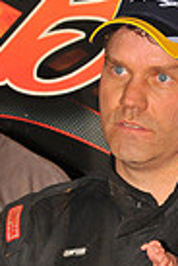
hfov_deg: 3.5
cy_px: 355
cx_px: 265
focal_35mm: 393
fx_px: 2900
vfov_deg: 5.2
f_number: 8
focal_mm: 120
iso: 500
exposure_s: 1/320
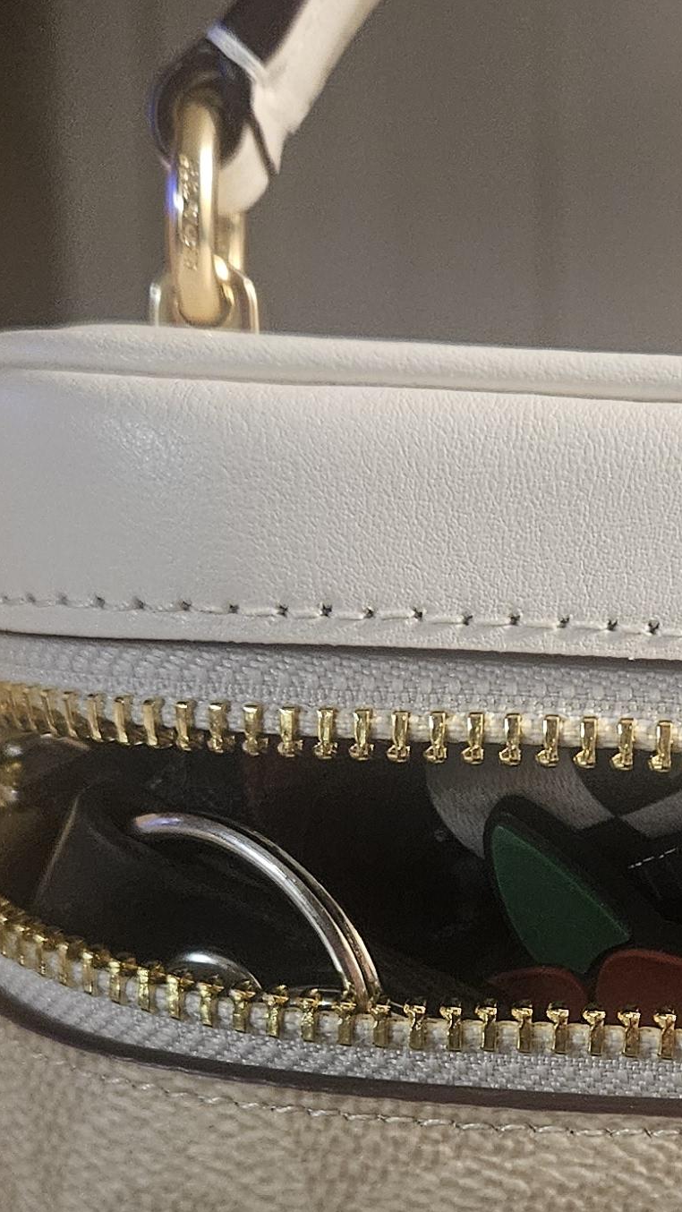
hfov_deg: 15.9
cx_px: 724
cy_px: 1058
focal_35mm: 74
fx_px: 2378
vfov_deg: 27.7
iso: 640
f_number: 1.8
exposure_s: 1/40
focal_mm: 5.4
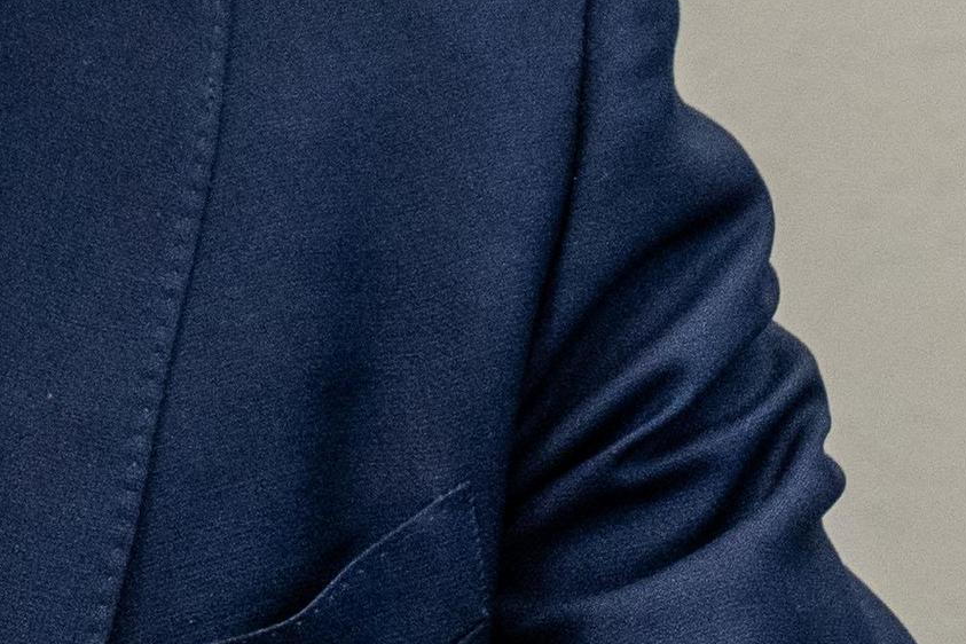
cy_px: -4
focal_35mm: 427
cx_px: 70
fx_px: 11457
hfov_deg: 4.8
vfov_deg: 3.2
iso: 1600
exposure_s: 1/160
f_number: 5.6
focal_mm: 48
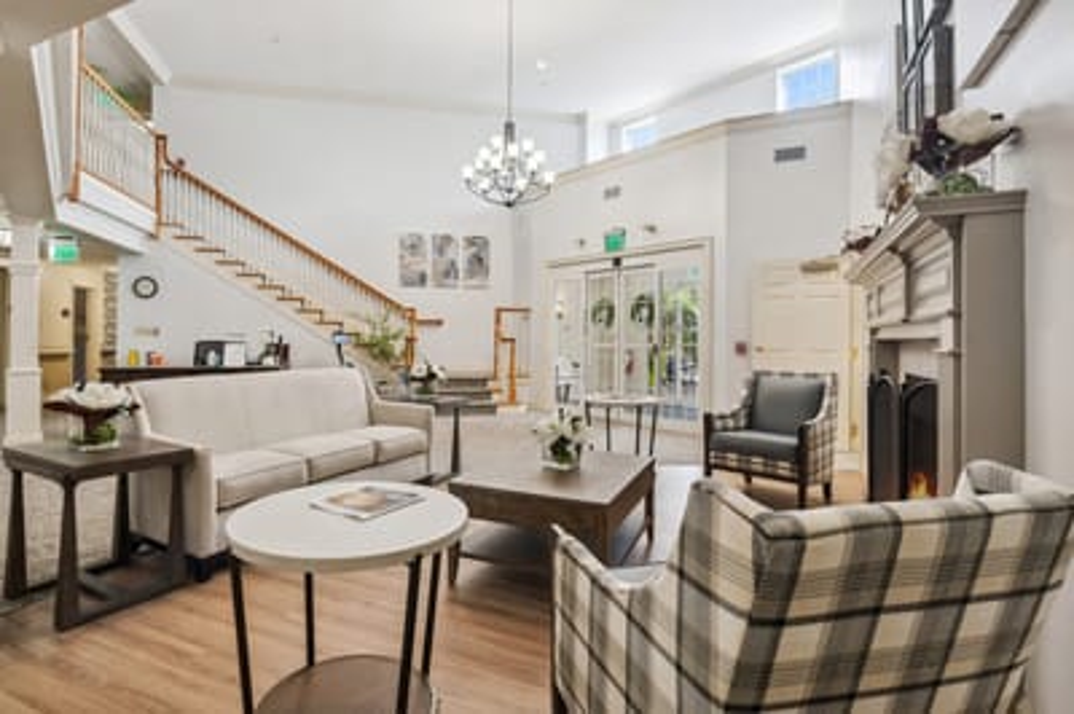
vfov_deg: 73.6
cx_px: 537
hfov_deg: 96.8
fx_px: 477
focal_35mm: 16
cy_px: 357
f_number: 11
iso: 100
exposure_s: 1/4
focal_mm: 16
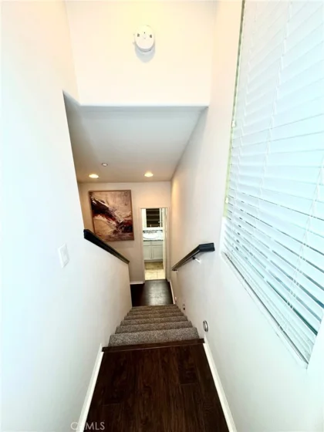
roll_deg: +0.7
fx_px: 175
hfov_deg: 85.7
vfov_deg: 102.1
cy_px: 216
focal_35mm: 14
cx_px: 162
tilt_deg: -16.6
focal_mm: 2.22
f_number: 2.2
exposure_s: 1/120
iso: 250
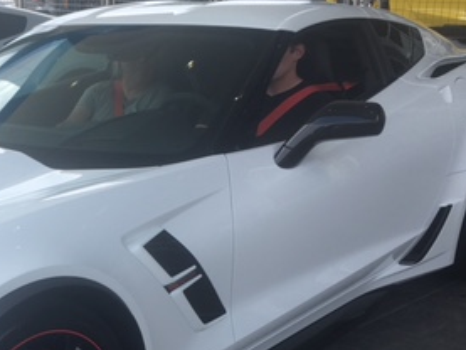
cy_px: 331
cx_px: 56
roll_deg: +1.9
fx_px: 902
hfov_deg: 28.0
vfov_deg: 21.3
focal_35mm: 67
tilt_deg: -23.3
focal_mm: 4.15
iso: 25
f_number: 2.2
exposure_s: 1/610
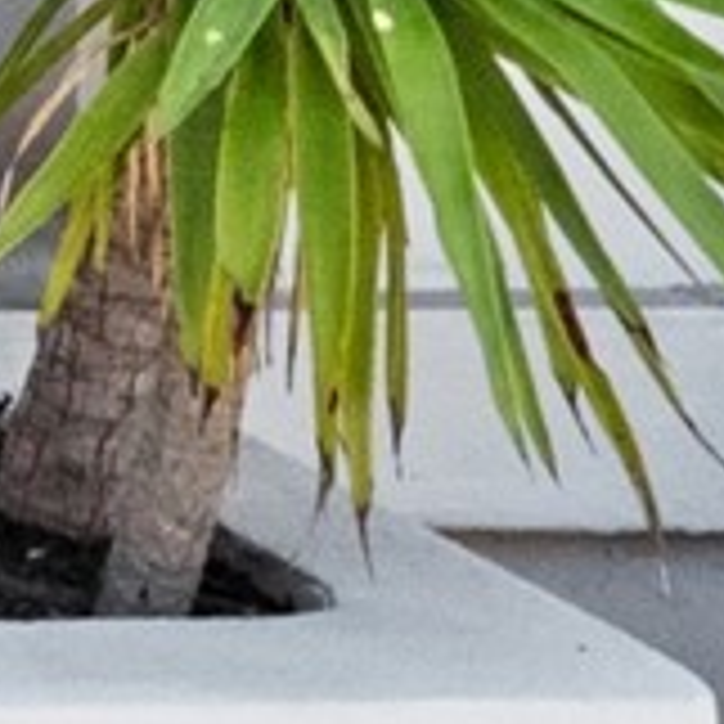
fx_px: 3171
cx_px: -1691
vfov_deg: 11.8
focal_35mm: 134
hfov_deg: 9.2
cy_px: -675
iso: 800
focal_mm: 10
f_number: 7.1
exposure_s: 1/500
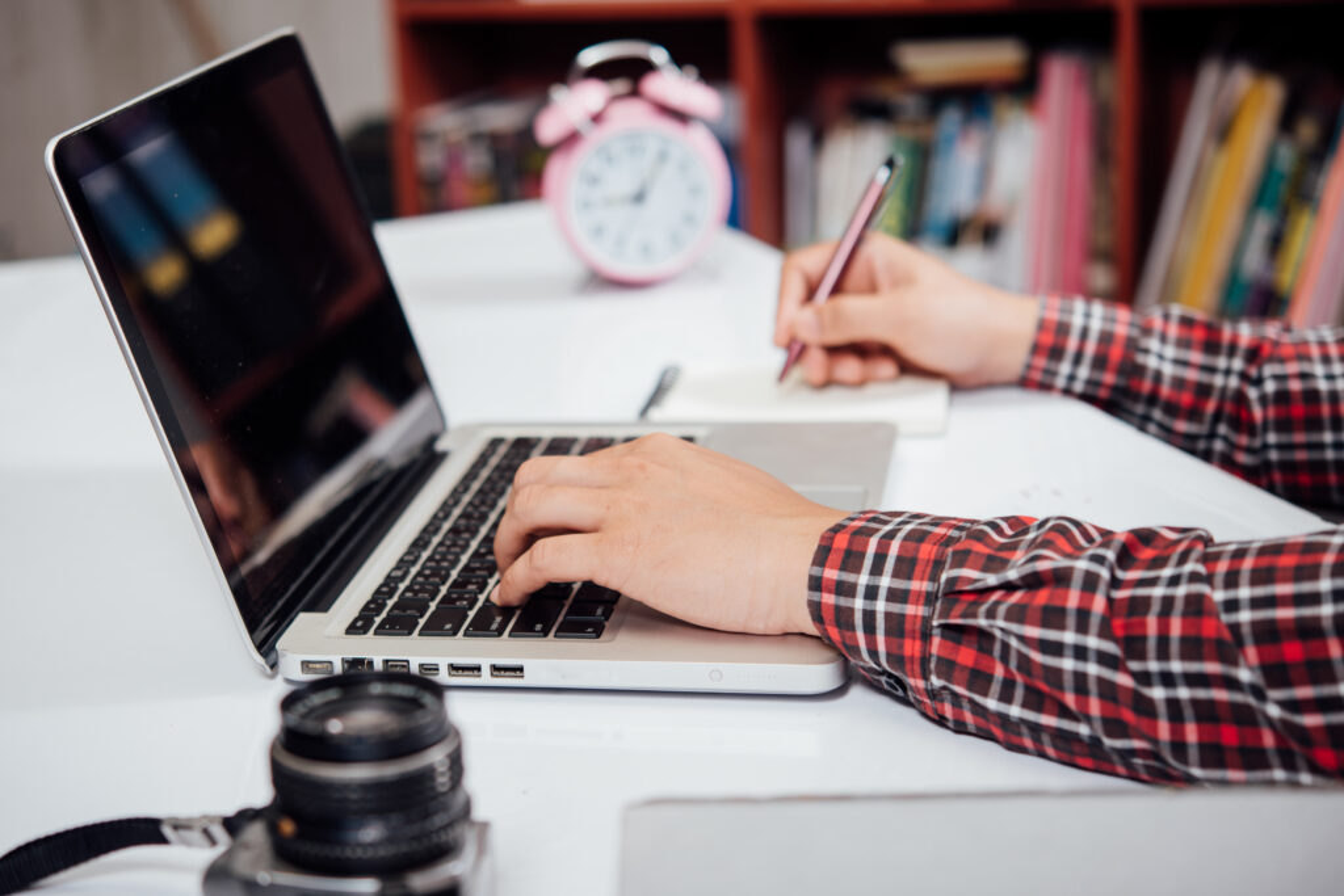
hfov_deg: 33.4
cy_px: 448
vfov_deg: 22.6
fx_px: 2240
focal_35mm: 60
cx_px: 672
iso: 100
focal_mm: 60
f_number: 3.5
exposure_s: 1/200
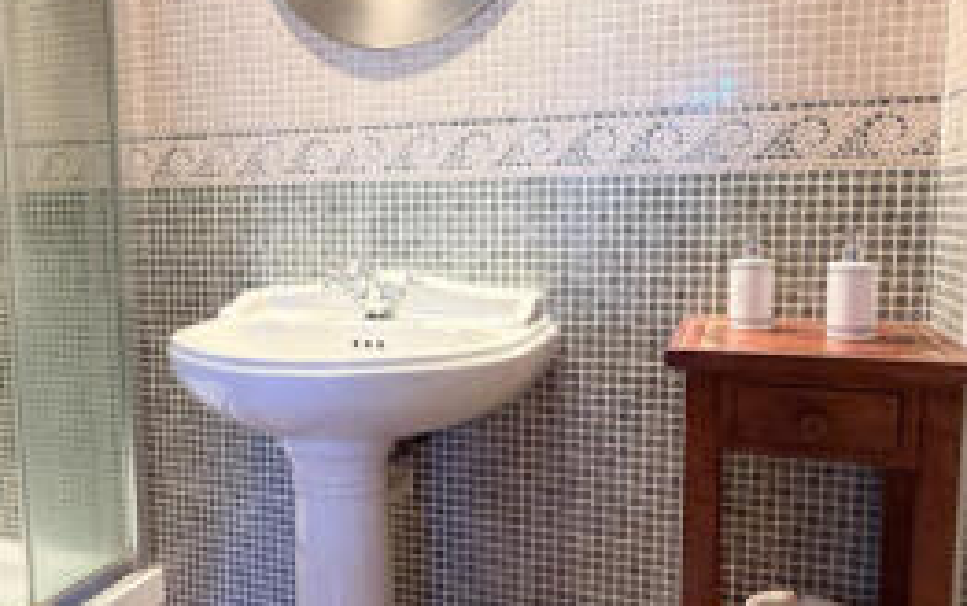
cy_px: 309
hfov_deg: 57.8
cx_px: 397
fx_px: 870
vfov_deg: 38.4
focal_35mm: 33
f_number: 2.2
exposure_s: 1/50
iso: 400
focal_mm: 2.22
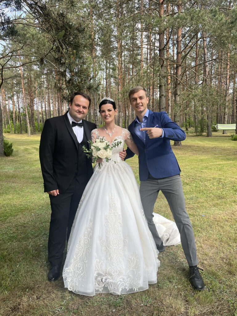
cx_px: 118
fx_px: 237
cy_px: 158
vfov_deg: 67.3
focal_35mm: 26
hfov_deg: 53.1
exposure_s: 1/696
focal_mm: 5.1
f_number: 1.6
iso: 50
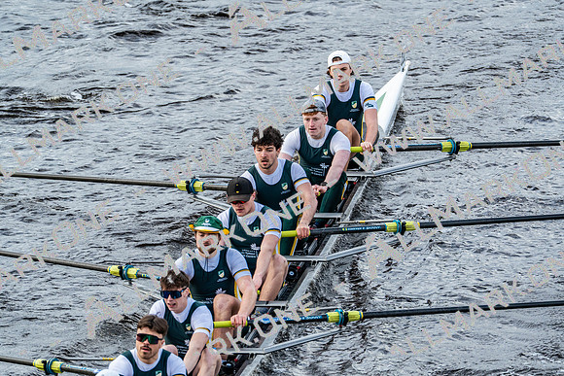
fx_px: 7835
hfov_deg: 4.1
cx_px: 282
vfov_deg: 2.8
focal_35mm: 500
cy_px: 188
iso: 800
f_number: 6.3
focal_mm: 500
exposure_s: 1/1250
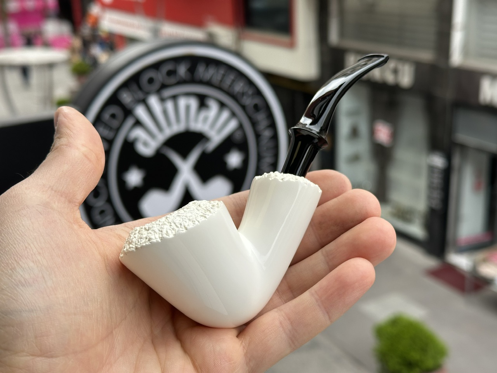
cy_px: 186
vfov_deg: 30.3
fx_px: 689
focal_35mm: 48
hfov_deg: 39.7
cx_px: 248
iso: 64
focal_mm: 6.86
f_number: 1.78
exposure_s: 1/1323
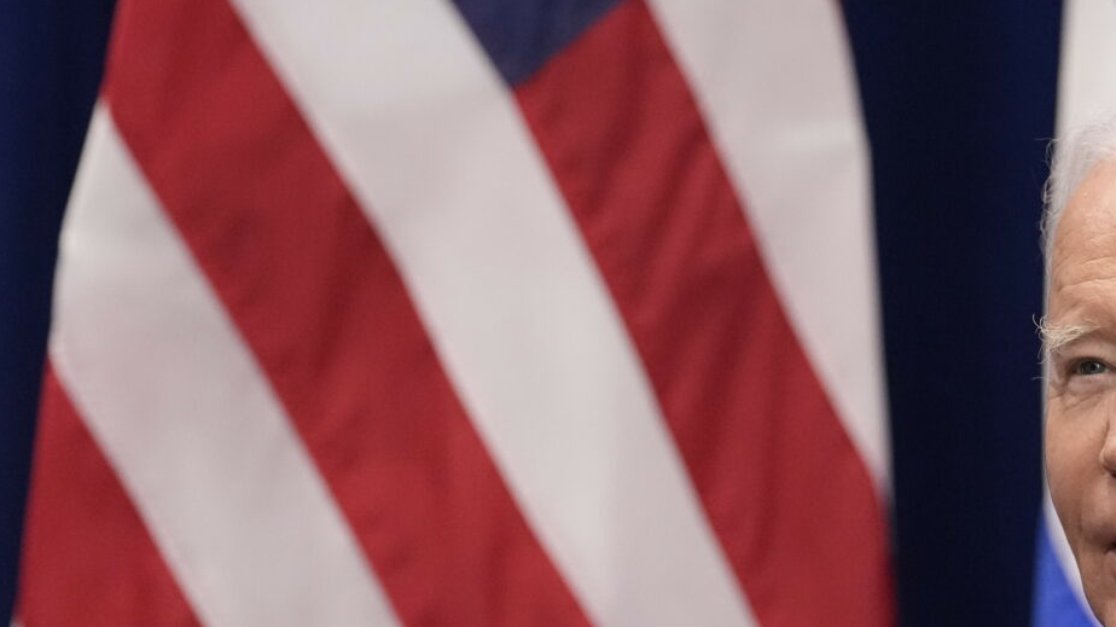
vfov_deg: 2.7
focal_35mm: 453
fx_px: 13400
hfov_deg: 4.8
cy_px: 437
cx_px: 1004
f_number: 2.8
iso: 3200
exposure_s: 1/250
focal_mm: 156
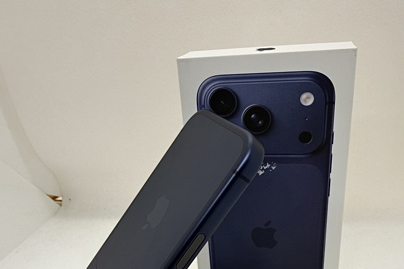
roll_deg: +4.0
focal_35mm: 34
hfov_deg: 55.8
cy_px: 241
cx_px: 200
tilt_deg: -23.3
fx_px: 381
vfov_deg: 36.5
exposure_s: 1/120
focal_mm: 2.22
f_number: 2.2
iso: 50
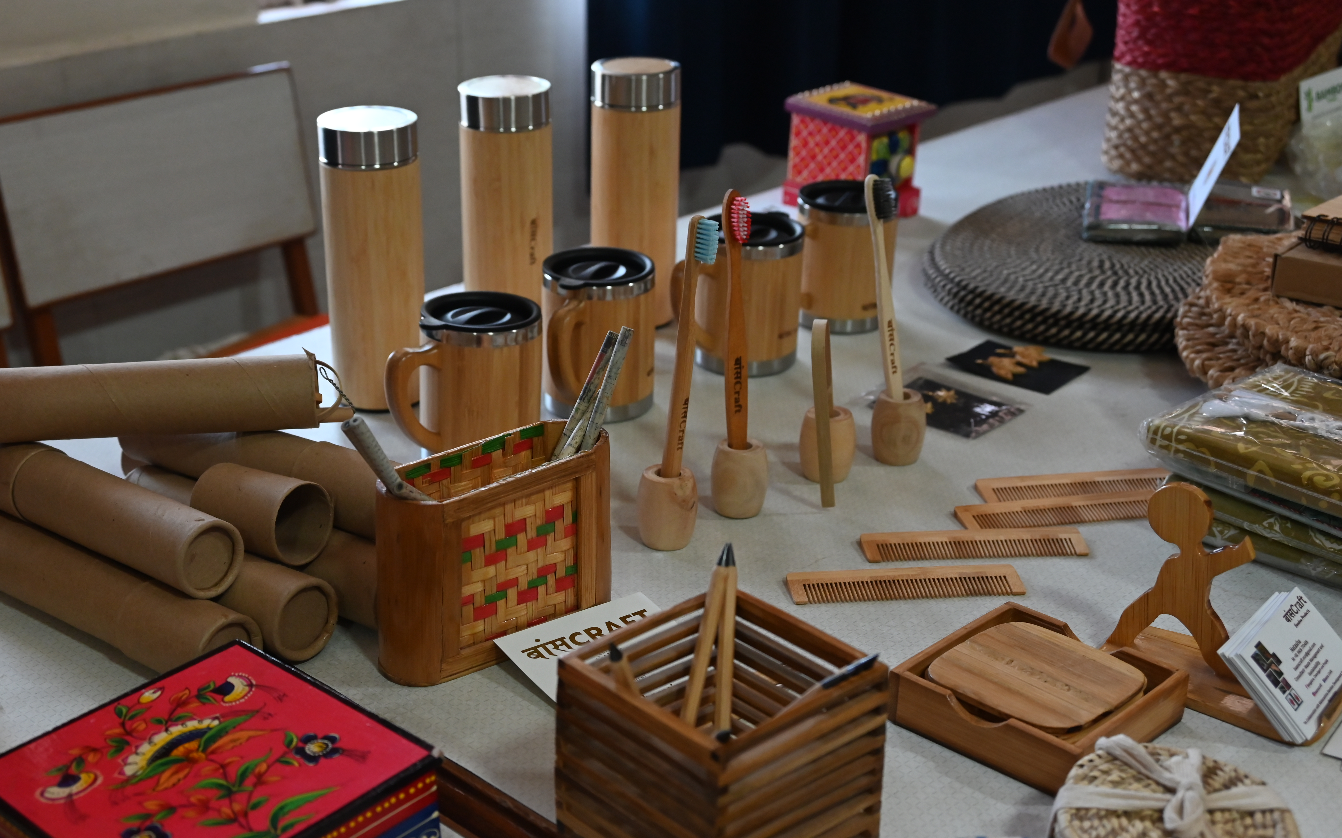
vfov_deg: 26.8
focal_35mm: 48
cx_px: 610
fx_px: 1755
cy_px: 489
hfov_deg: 41.8
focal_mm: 42
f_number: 5
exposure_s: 1/125
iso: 1800
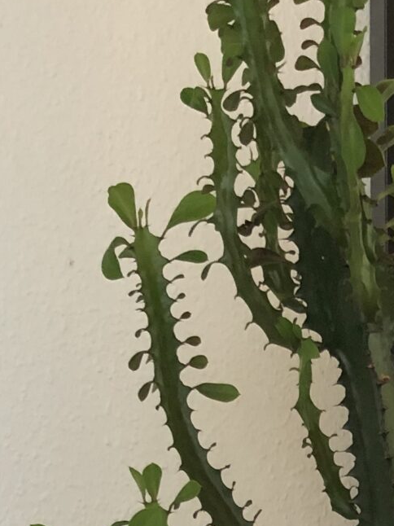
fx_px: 1686
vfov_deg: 16.7
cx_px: 637
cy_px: 694
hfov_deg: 12.5
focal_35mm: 111
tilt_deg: -7.2
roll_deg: -2.2
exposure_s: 1/30
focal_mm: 3.99
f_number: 1.8
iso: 40
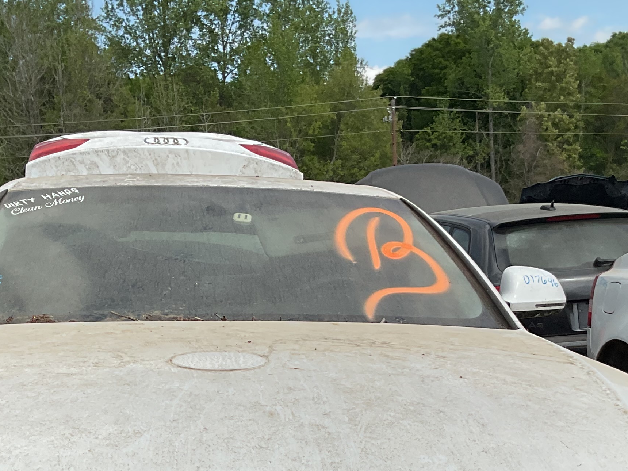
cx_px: 260
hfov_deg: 28.5
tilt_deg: -11.9
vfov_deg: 20.7
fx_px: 1234
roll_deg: +4.6
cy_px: 505
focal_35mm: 68
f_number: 1.8
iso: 16
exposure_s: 1/1730
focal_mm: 3
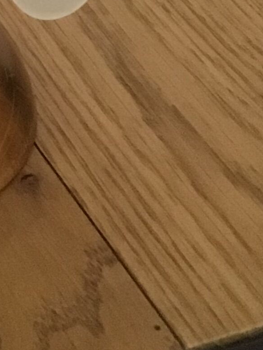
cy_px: -90
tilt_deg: -29.1
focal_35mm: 130
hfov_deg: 11.2
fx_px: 1316
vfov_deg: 14.6
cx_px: -65
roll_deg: -3.7
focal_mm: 3.3
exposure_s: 1/17
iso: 200
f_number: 2.4
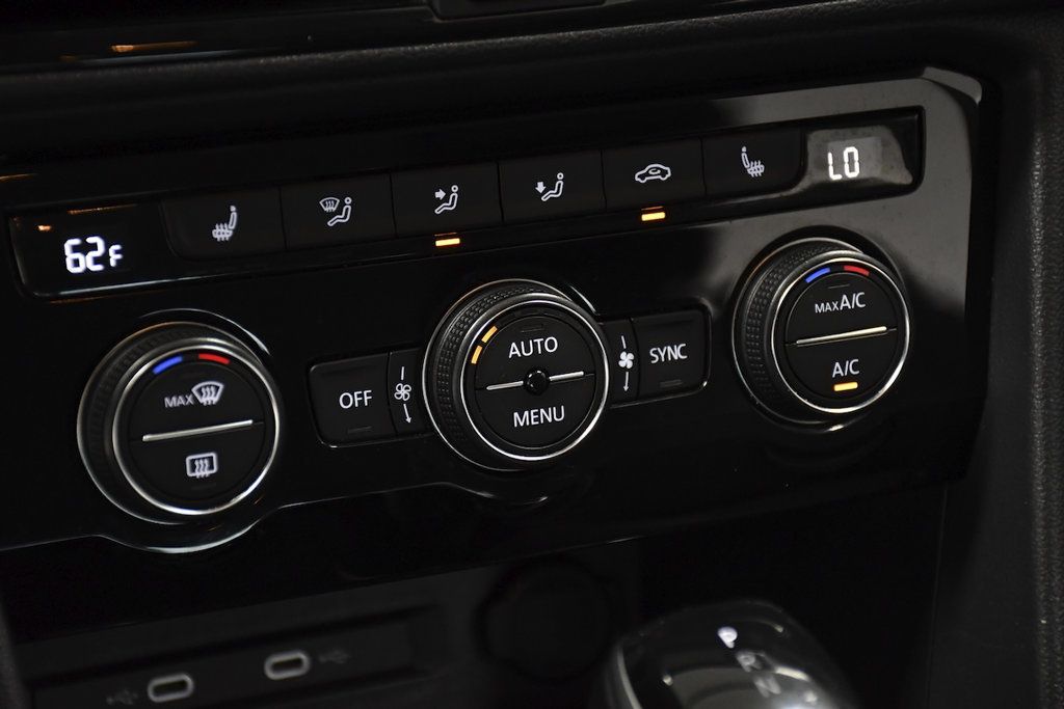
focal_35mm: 105
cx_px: 532
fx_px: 3104
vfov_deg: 13.0
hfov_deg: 19.5
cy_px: 354
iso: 2500
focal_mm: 70
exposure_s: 1/125
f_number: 5
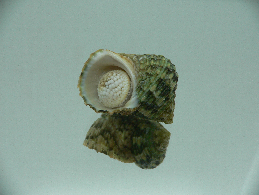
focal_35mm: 35
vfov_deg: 40.7
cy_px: 98
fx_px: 262
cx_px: 130
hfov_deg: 52.6
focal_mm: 4.6
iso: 80
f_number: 2.8
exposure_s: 1/60
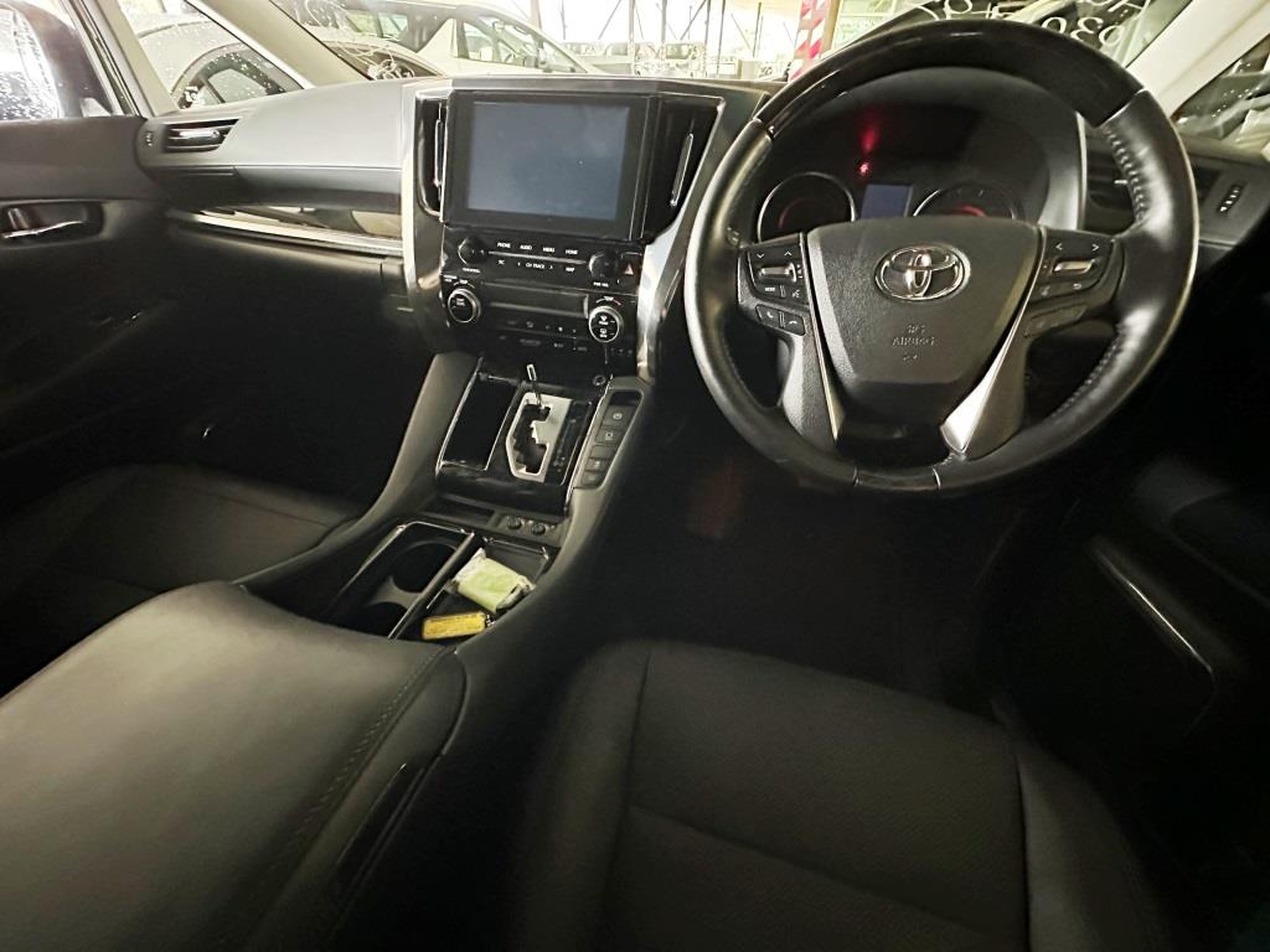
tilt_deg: -39.8
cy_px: 476
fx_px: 514
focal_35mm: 14
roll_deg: -0.3
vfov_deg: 85.7
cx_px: 635
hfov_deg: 102.1
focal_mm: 2.22
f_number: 2.2
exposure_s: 1/30
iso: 2000
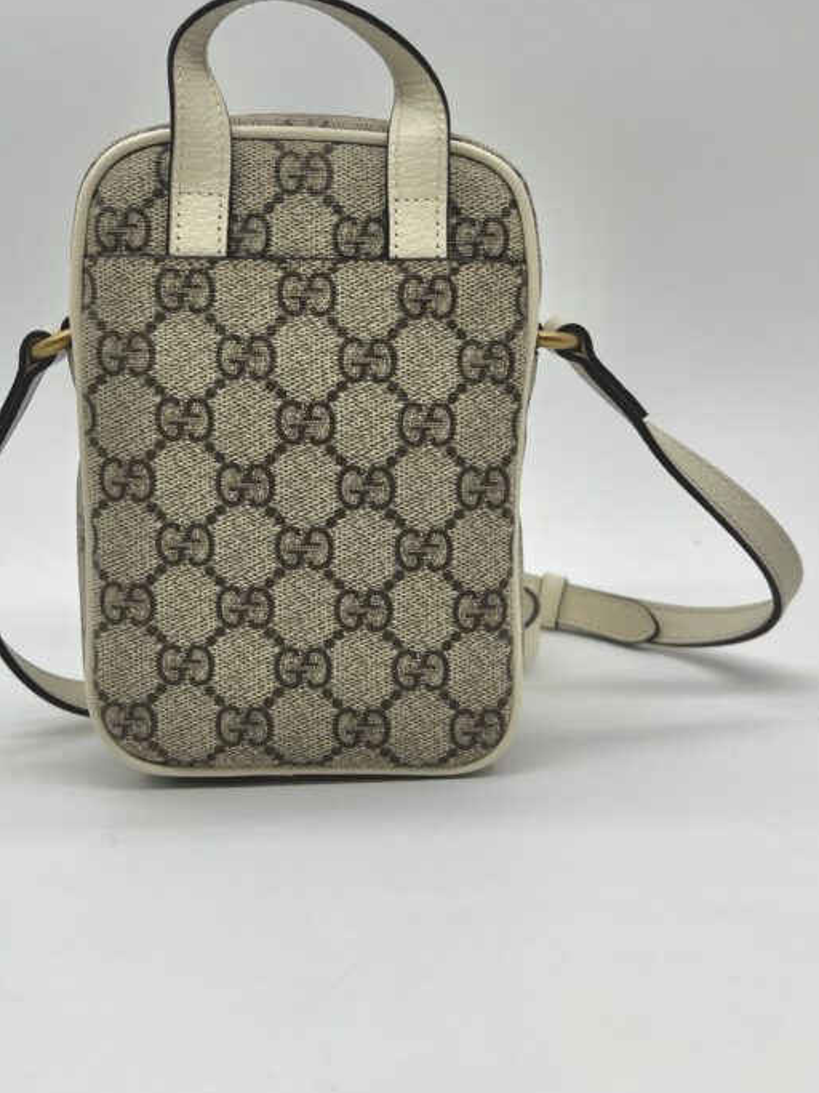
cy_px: 426
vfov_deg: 47.5
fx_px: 1231
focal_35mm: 39
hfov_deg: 36.6
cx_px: 306
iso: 50
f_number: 1.5
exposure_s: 1/340
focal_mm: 5.7
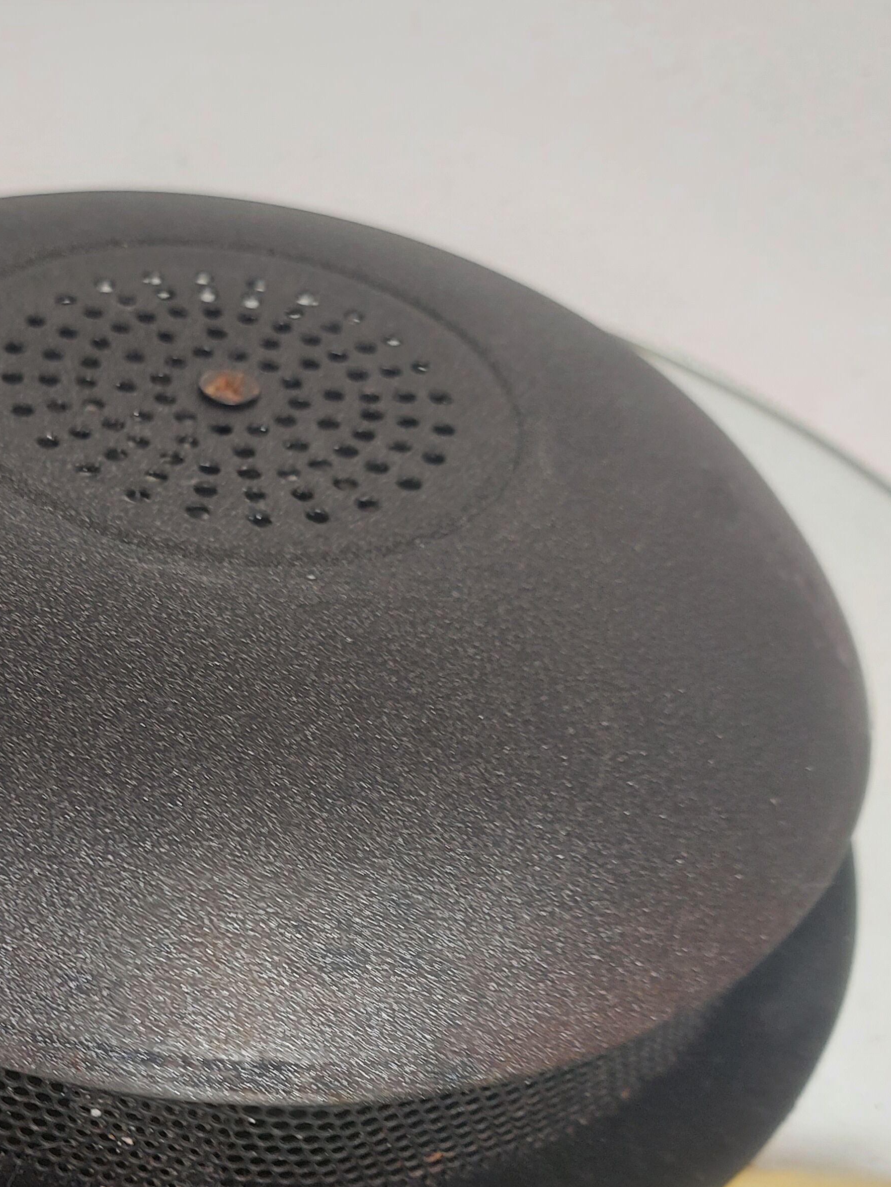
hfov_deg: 29.8
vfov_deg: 39.5
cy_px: 872
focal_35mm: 47
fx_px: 1613
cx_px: 126
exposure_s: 1/60
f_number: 1.8
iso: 32
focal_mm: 5.23
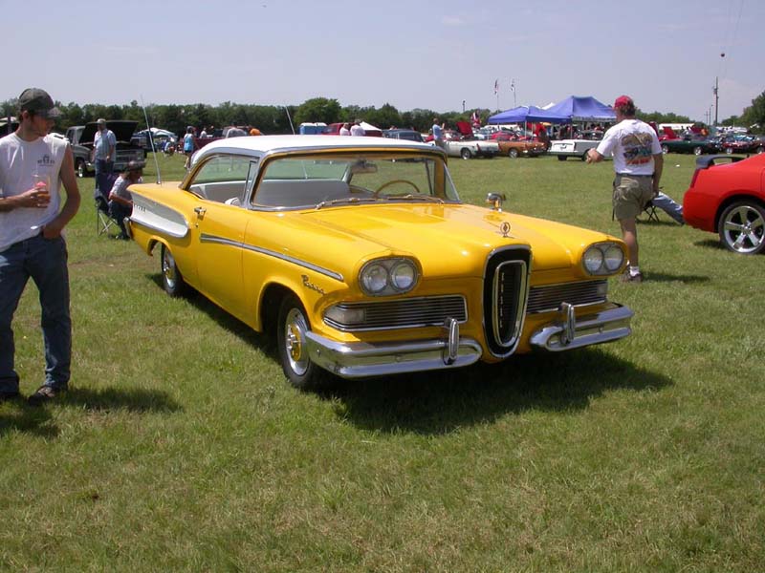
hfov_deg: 49.0
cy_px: 286
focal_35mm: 38
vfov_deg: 37.7
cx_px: 382
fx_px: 840
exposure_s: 1/380
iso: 100
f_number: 7.5
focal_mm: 7.85
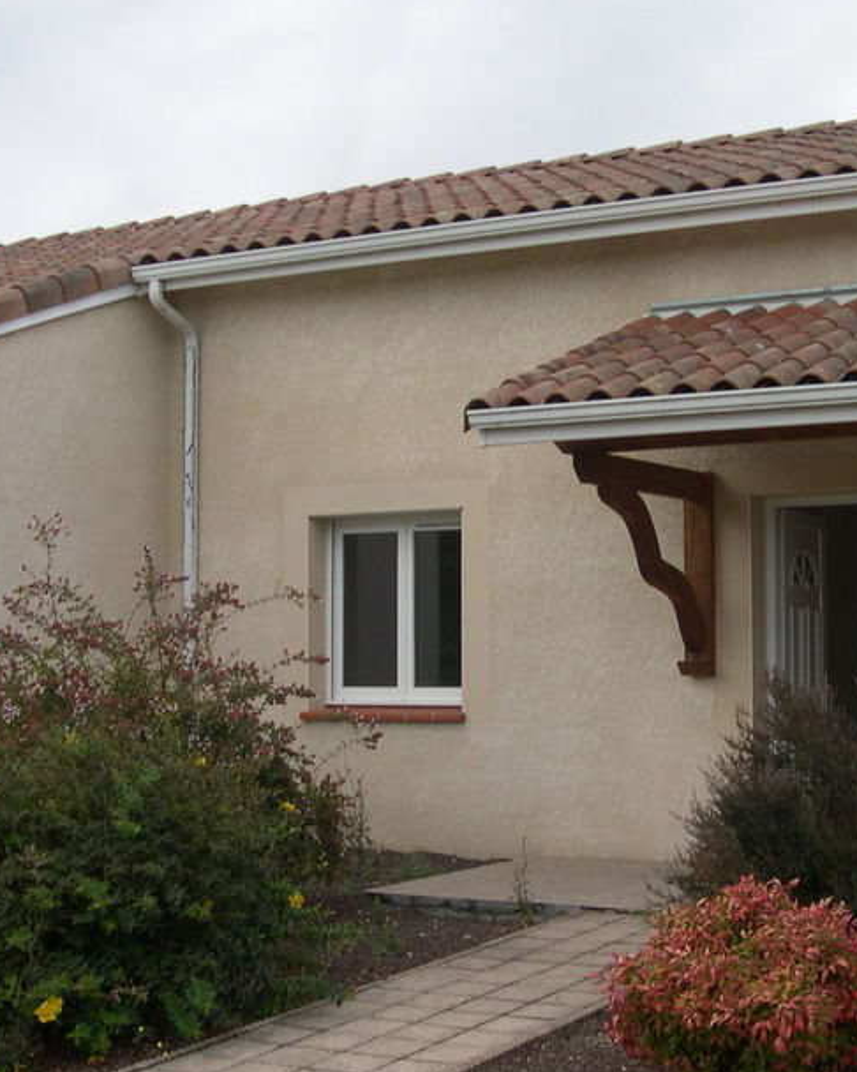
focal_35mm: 61
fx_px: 1935
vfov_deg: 31.0
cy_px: 570
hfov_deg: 24.9
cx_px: 520
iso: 100
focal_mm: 8
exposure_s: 1/122
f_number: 7.6
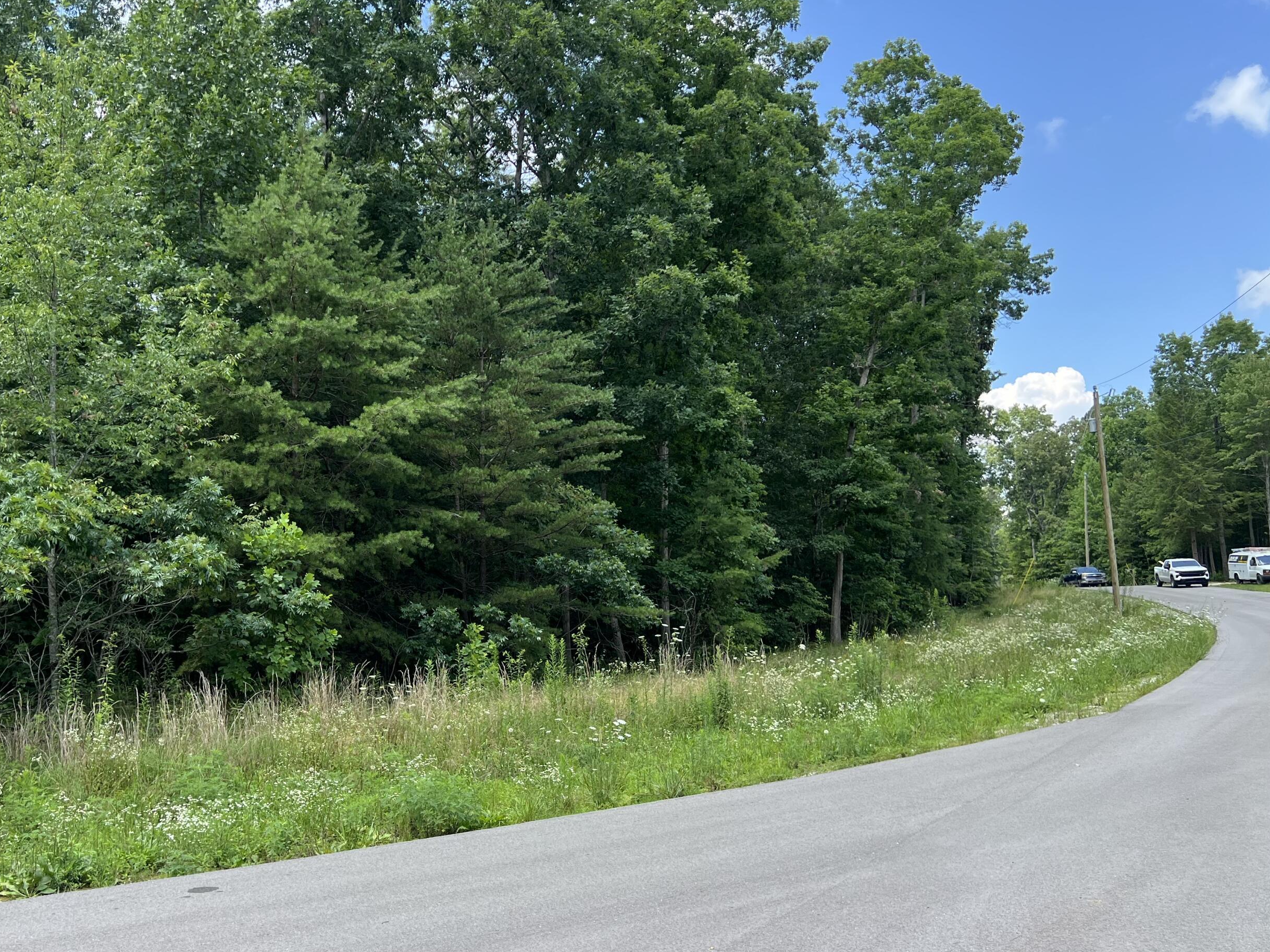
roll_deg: +1.1
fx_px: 1174
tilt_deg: +3.7
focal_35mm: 32
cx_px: 499
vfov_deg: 44.0
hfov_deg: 56.3
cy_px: 543
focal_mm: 5.7
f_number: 1.5
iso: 50
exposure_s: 1/1019
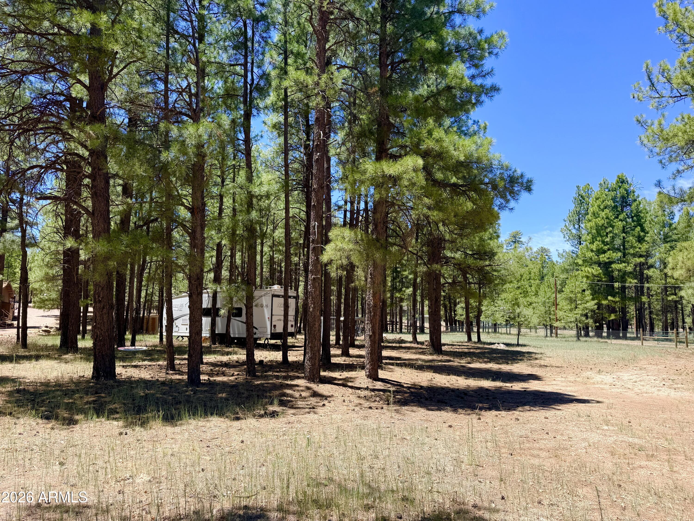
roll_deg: +0.7
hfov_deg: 71.6
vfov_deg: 56.8
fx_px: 481
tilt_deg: +6.1
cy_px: 260
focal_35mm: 24
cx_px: 347
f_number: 1.78
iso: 80
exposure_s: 1/1770
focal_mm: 6.76
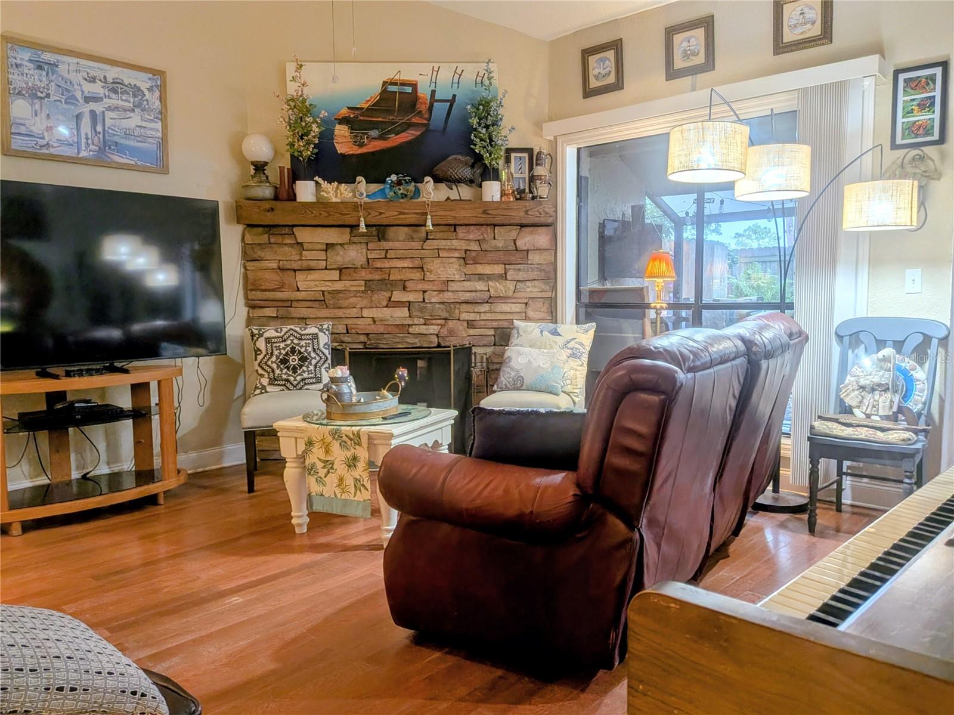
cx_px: 477
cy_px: 358
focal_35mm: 24
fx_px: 661
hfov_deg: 71.6
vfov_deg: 56.8
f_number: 1.7
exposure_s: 1/107
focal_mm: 4.53
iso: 33
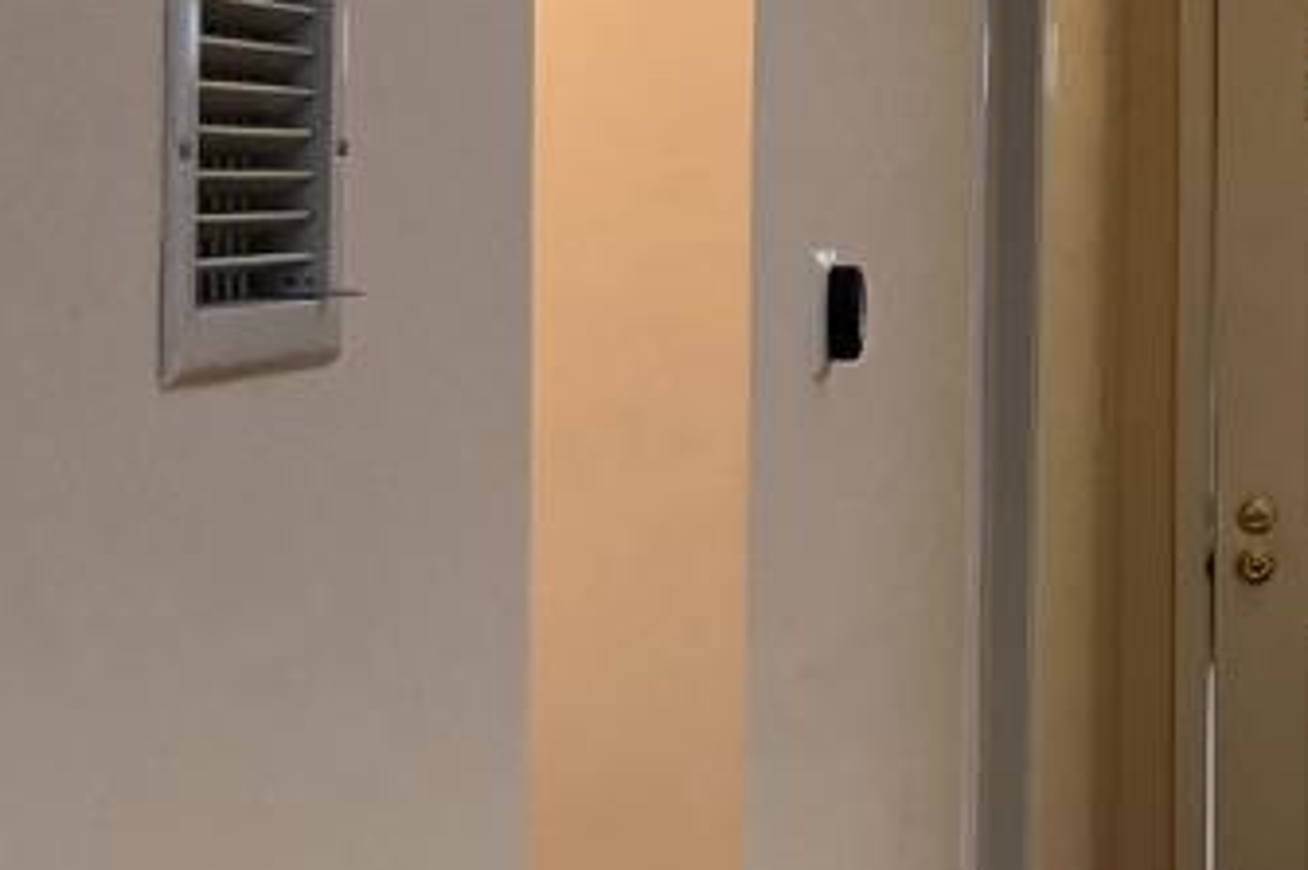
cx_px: 2921
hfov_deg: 13.5
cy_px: 127
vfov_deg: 11.3
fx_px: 4394
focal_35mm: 121
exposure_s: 1/120
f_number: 1.6
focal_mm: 5.1
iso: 64
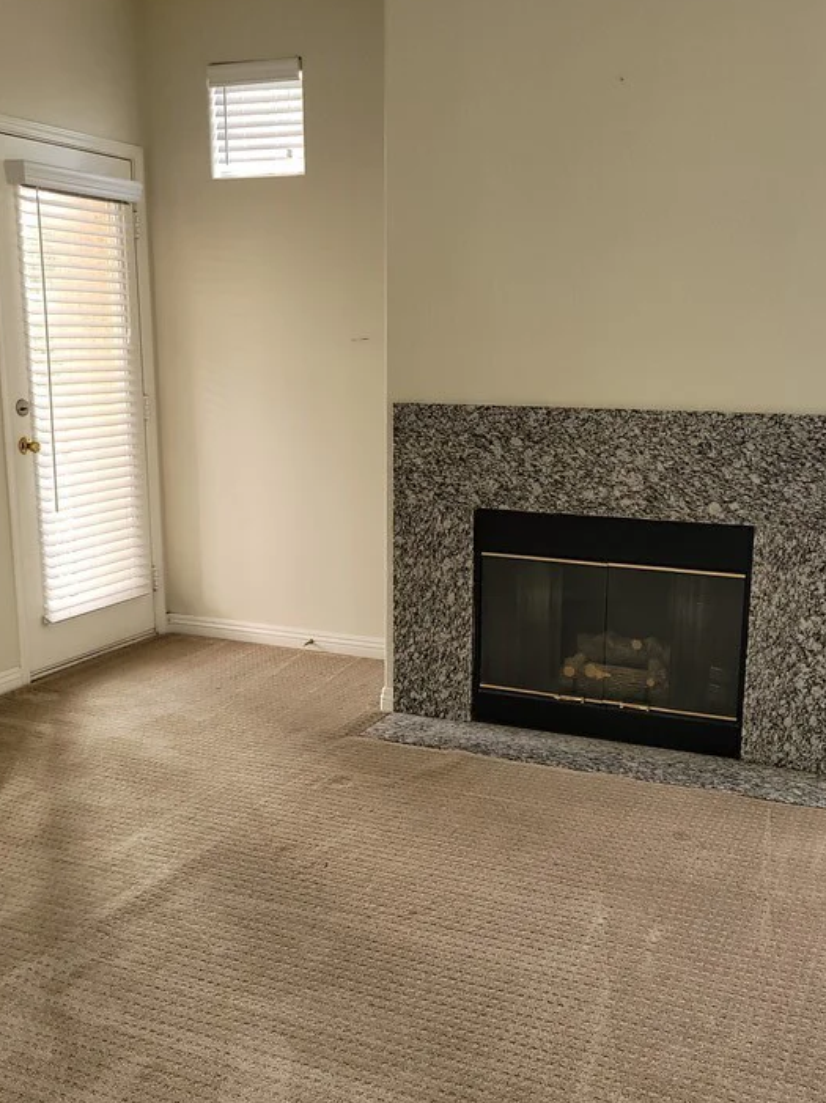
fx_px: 1210
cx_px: 433
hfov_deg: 37.7
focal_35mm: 38
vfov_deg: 48.9
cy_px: 606
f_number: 1.8
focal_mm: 5.4
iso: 100
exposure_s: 1/24
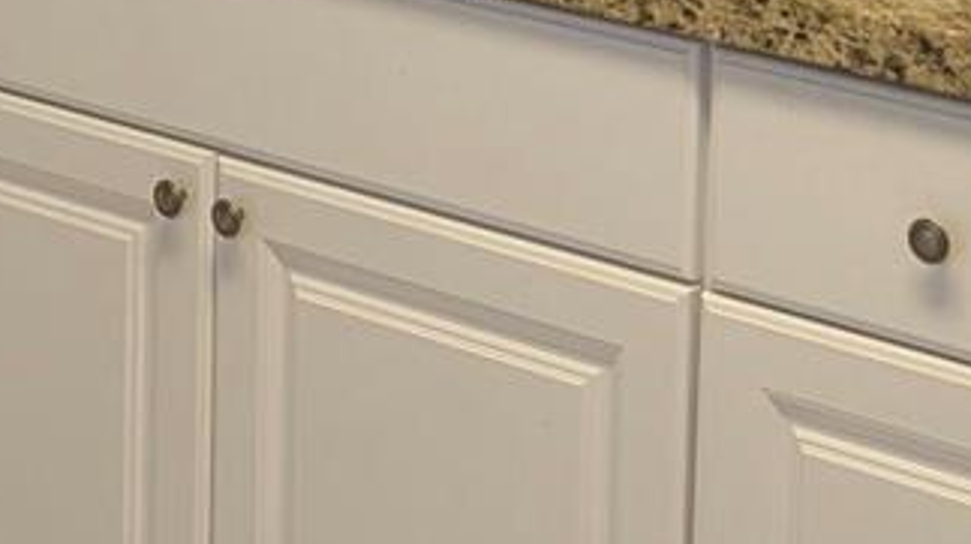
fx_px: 3473
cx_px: 192
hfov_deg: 15.8
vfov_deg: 8.7
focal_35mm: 135
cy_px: -358
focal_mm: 5.43
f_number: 1.89
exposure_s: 1/30
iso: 66
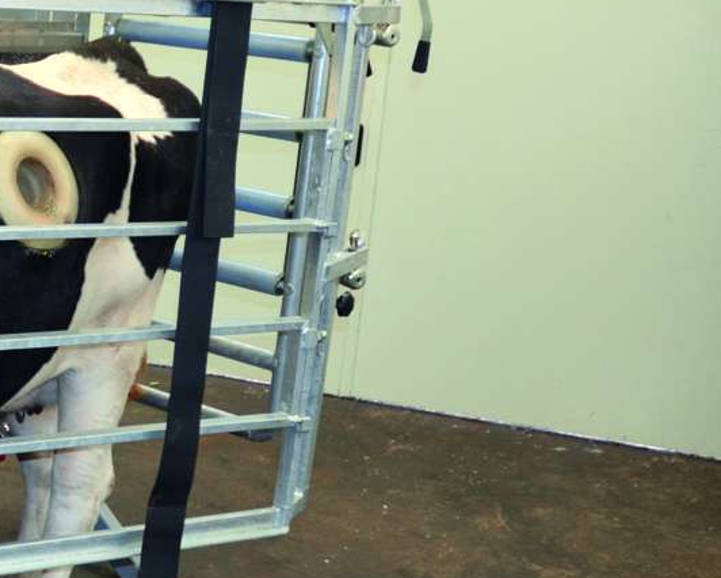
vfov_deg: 21.0
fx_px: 1558
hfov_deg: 22.2
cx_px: -313
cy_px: 244
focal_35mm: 73
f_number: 3.5
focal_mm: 18
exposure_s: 1/60
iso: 640
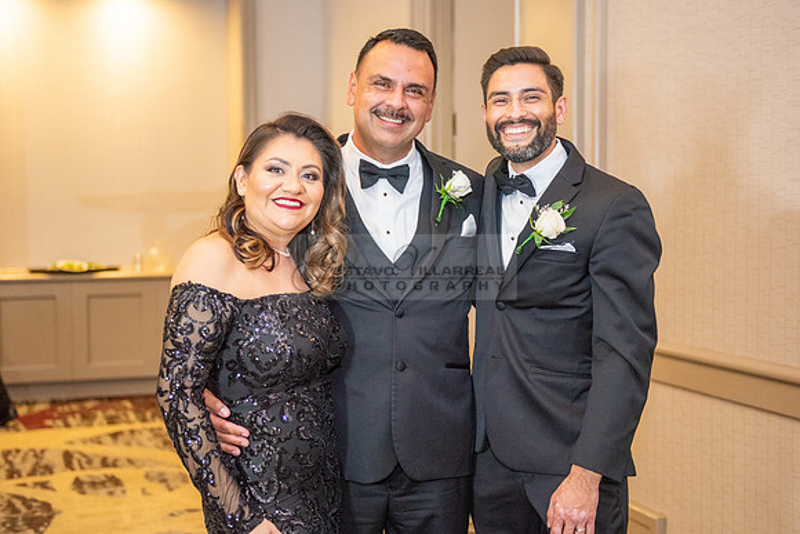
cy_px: 267
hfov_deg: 34.9
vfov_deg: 23.7
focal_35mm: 57
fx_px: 1271
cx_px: 400
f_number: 2.8
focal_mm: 48
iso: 1600
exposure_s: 1/160
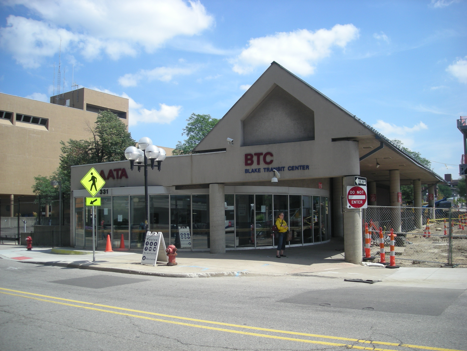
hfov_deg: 52.6
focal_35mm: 35
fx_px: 472
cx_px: 234
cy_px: 176
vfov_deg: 40.7
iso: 50
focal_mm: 5.7
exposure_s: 1/190
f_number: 5.7
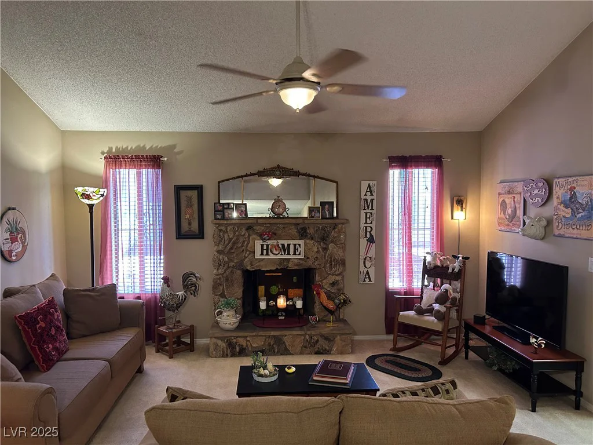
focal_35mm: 26
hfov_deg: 67.3
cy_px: 222
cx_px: 296
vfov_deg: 53.1
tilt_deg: -3.2
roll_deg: +0.8
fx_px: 445
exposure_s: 1/60
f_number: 1.5
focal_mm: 5.7
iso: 320
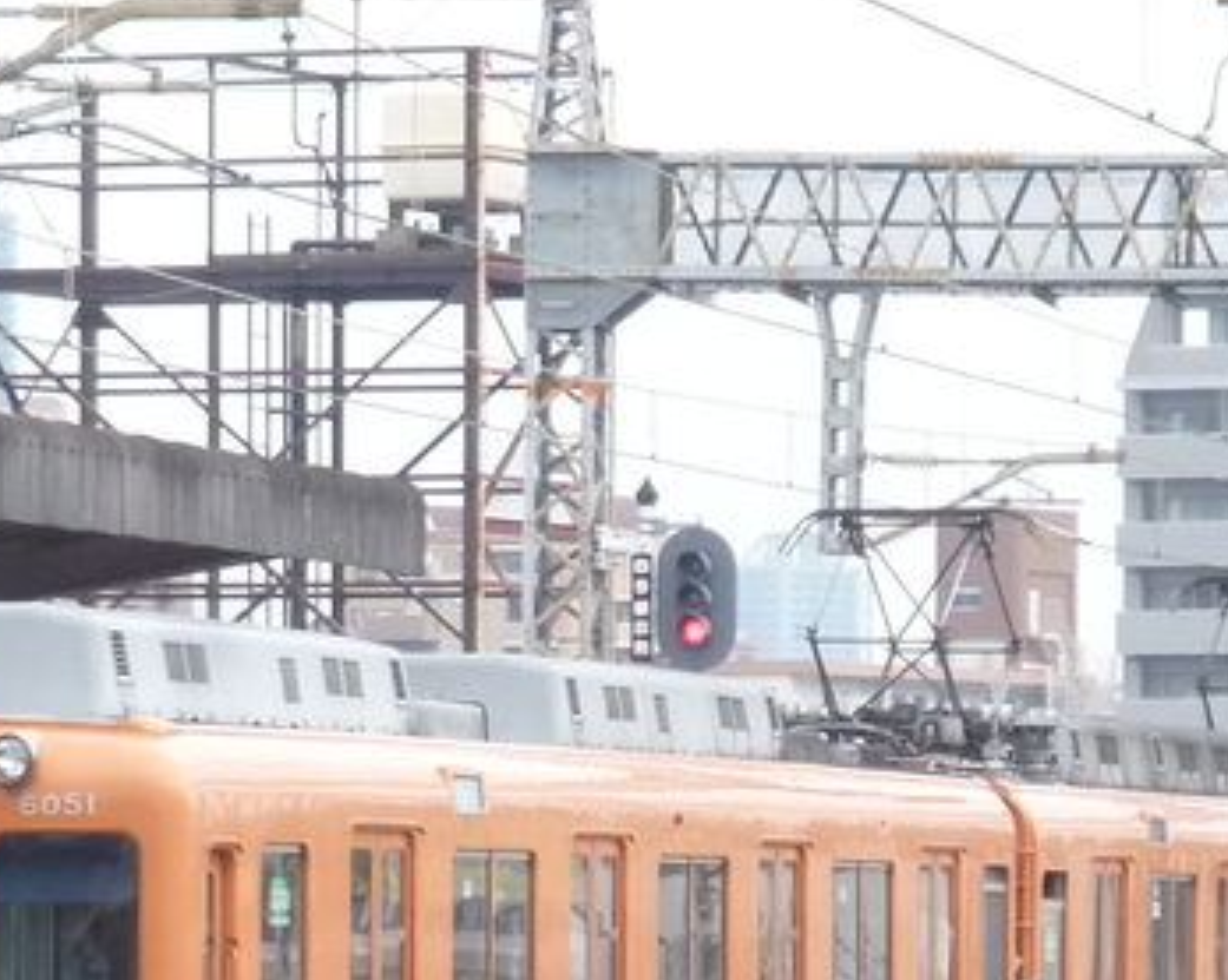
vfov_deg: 5.2
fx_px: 10676
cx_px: 881
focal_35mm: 294
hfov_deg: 6.6
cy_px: 1111
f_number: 5.8
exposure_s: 1/100
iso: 200
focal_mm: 15.5
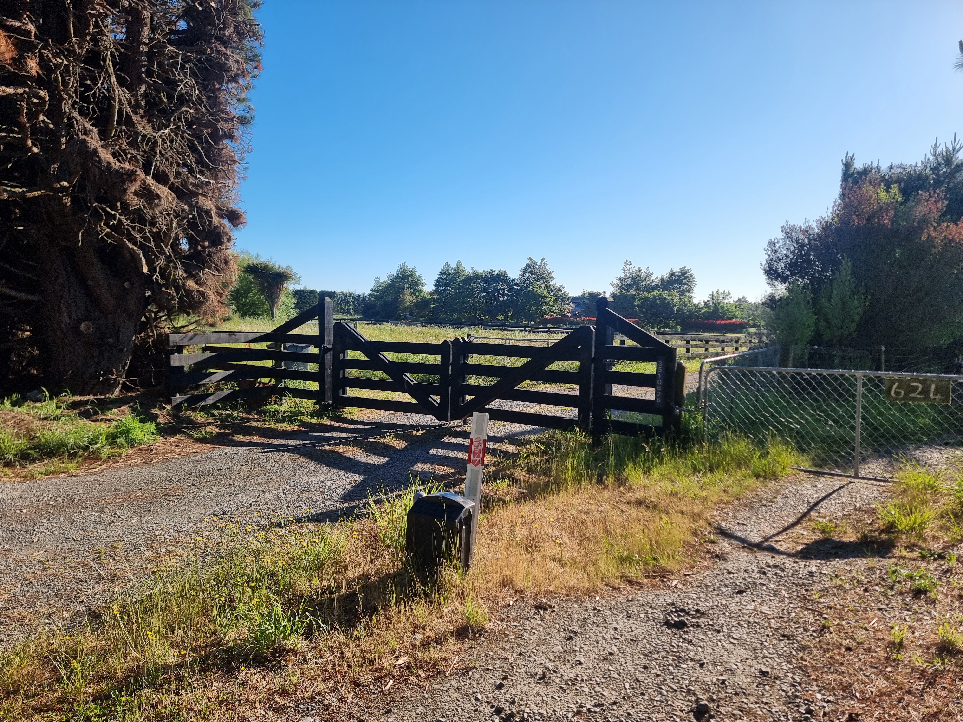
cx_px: 482
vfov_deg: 56.8
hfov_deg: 71.6
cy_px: 361
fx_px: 668
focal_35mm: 24
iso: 50
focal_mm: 6.7
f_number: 1.8
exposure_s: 1/804
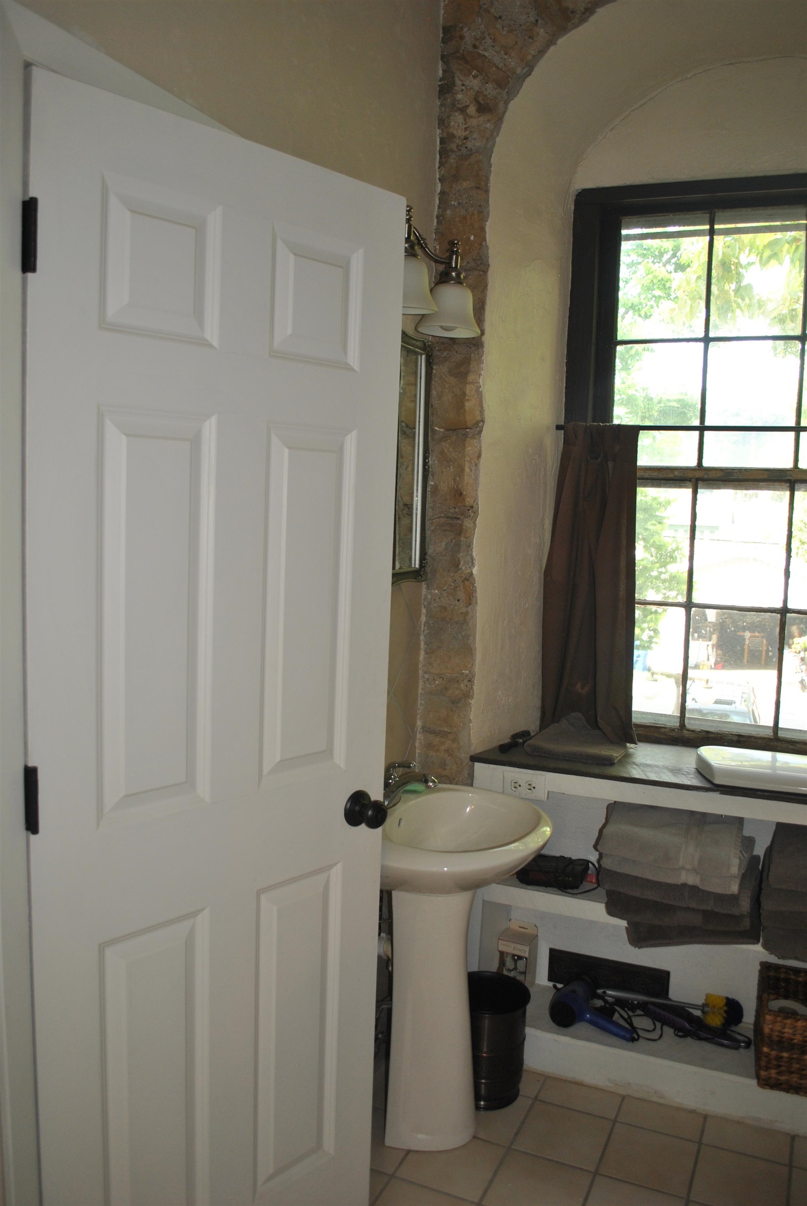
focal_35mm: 27
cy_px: 603
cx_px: 404
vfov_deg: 67.3
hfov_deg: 48.0
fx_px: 905
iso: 200
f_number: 3.5
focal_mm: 18
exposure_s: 1/60
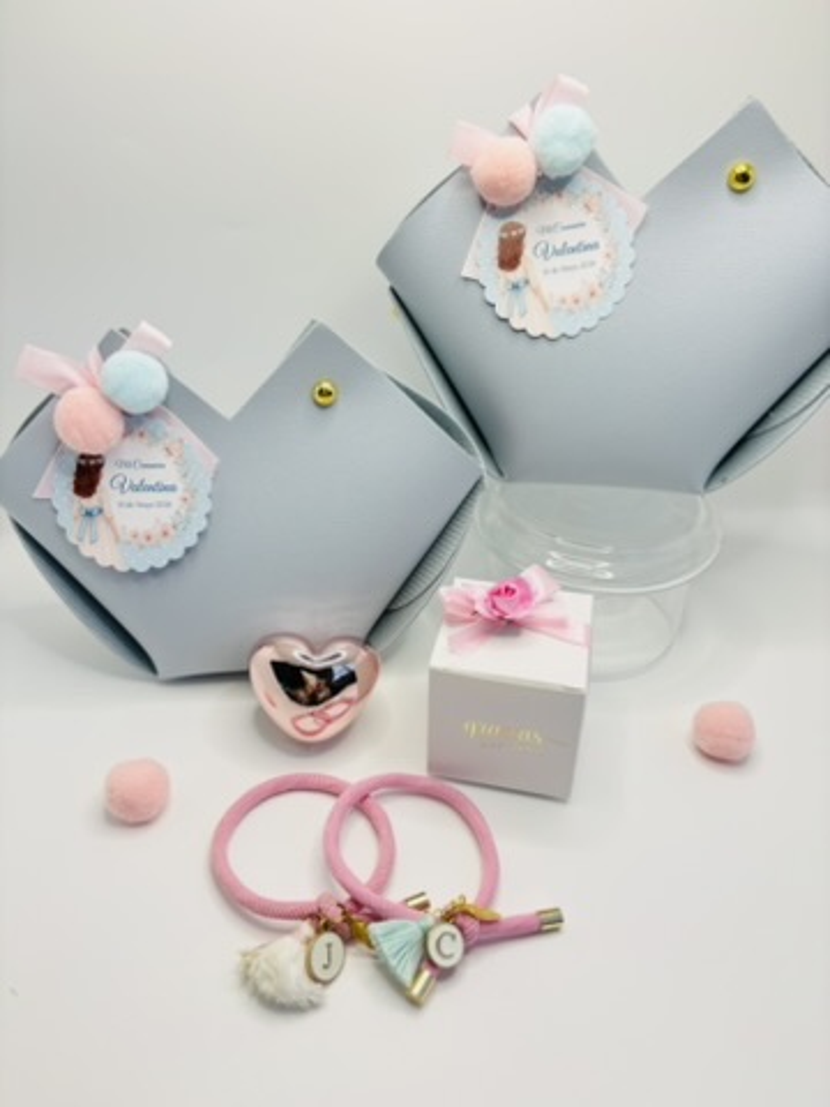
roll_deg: -2.3
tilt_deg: -34.4
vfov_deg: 67.3
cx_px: 415
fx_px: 831
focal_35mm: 26
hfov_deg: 53.1
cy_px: 554
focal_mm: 5.96
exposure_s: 1/289
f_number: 1.6
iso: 50
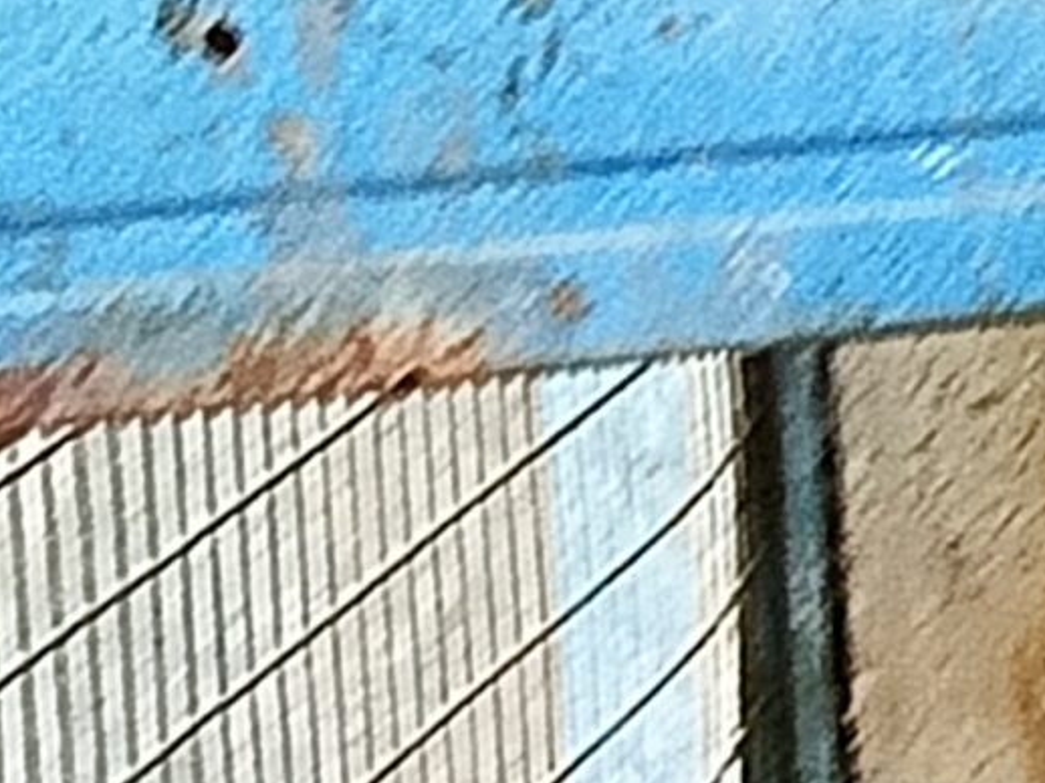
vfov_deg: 5.4
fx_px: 8057
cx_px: 2157
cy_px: 1838
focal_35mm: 267
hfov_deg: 7.1
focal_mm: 5.24
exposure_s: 1/50
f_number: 1.75
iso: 500
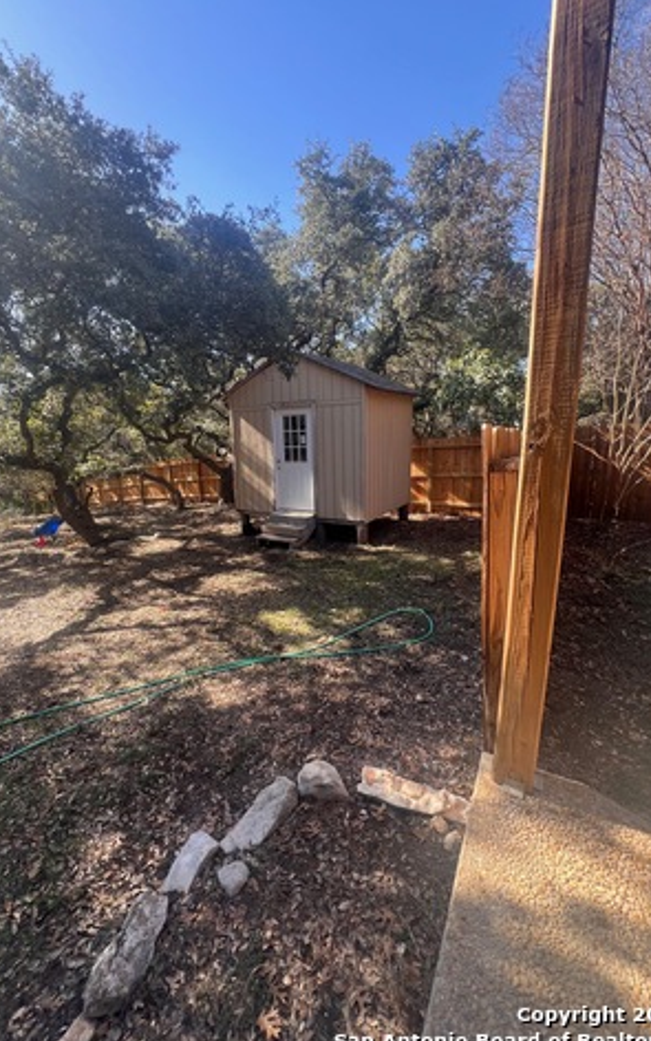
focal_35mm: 14
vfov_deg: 105.3
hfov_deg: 78.4
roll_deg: +3.5
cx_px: 296
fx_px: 397
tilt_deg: -11.8
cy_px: 525
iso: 32
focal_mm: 1.57
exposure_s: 1/159
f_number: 1.8
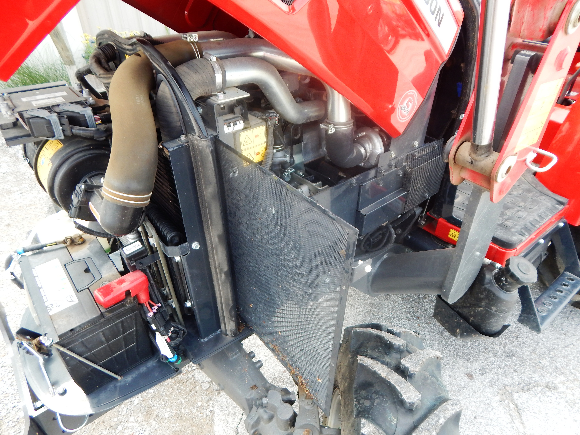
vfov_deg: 61.1
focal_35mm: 22
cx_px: 290
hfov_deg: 76.4
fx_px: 369
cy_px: 218
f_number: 3
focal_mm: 4
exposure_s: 1/100
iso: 125
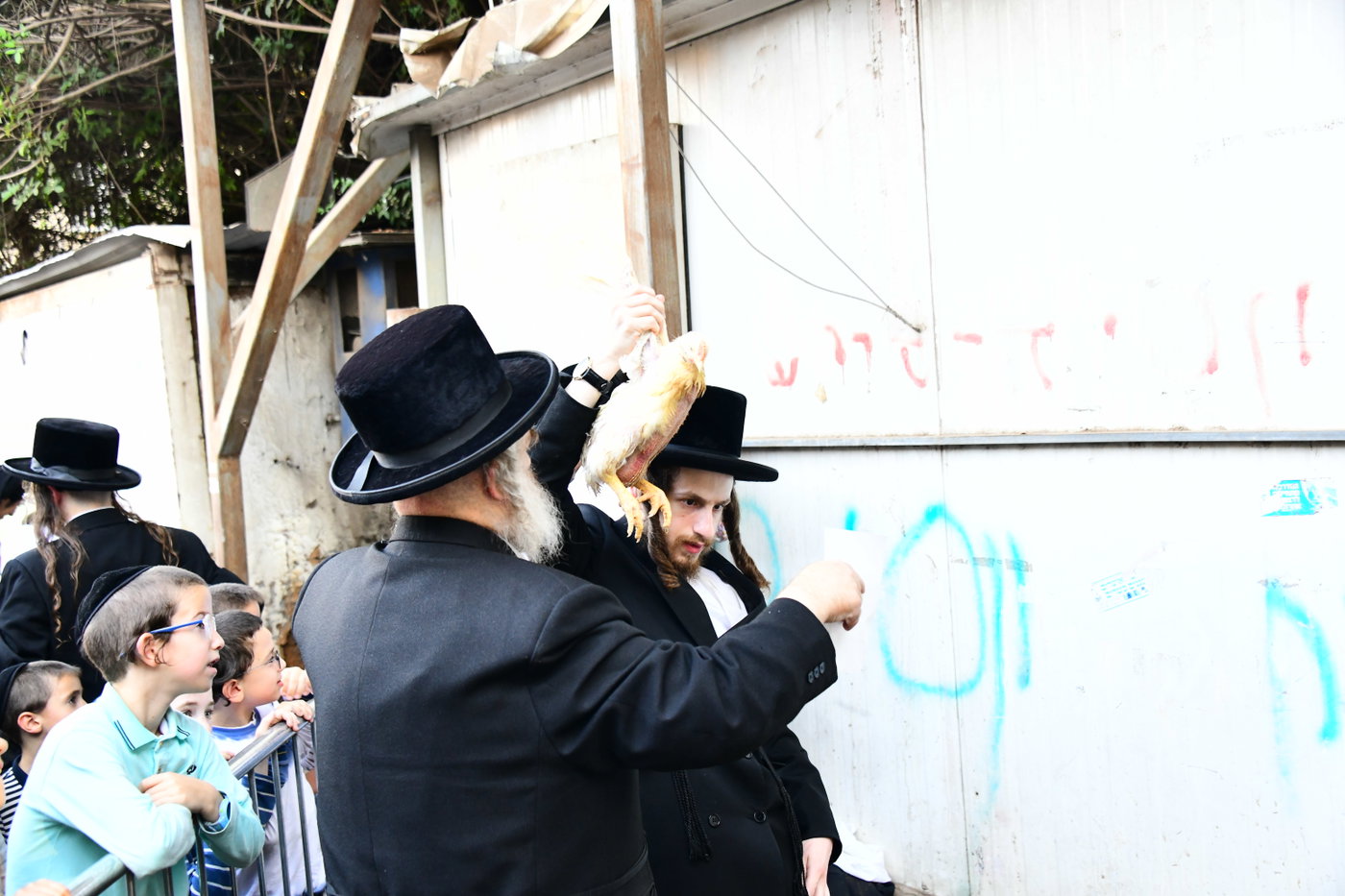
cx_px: 672
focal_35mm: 42
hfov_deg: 46.4
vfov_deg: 31.9
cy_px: 448
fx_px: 1569
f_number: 5
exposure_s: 1/200
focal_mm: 42
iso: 2500
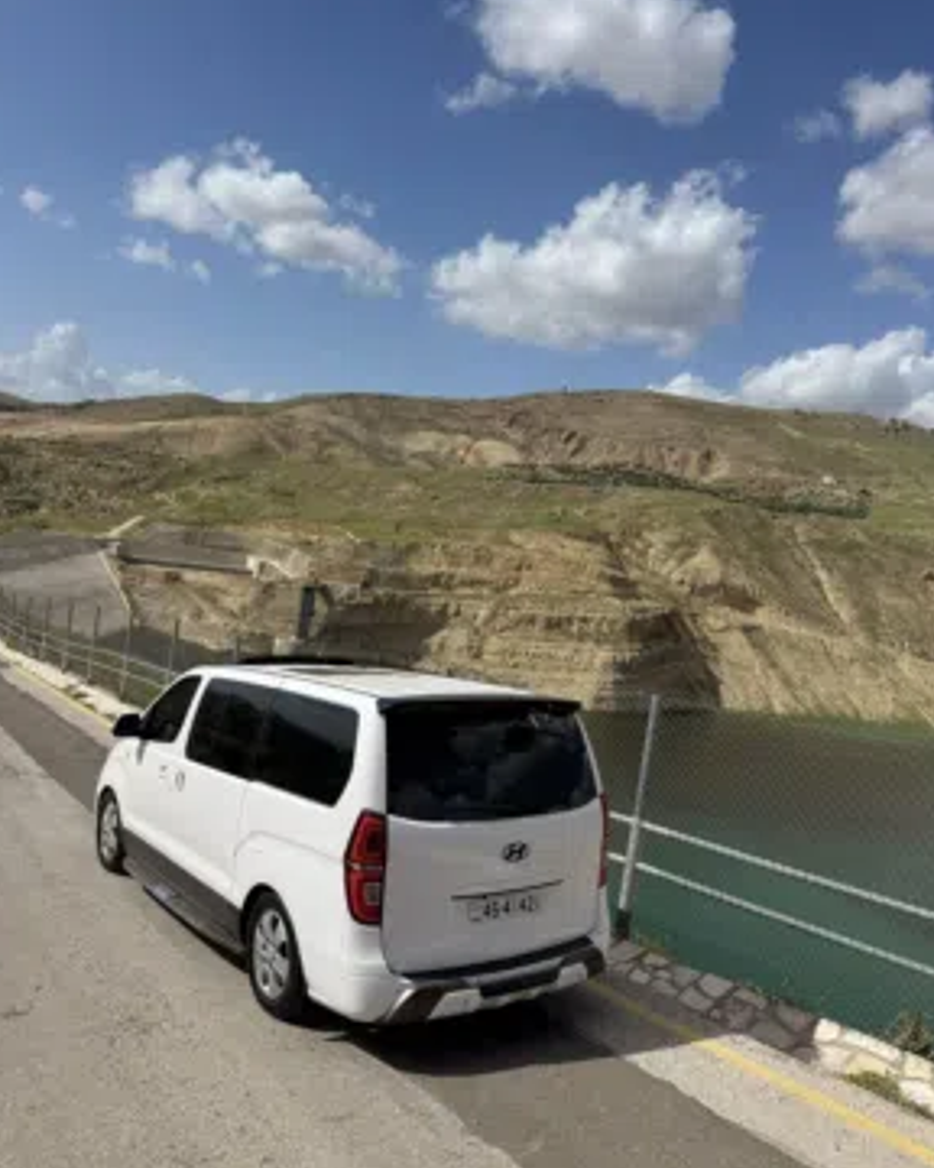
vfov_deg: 66.0
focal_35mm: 26
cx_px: 477
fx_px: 898
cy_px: 584
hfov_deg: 54.9
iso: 80
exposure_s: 1/10417
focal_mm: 6.76
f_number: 1.78
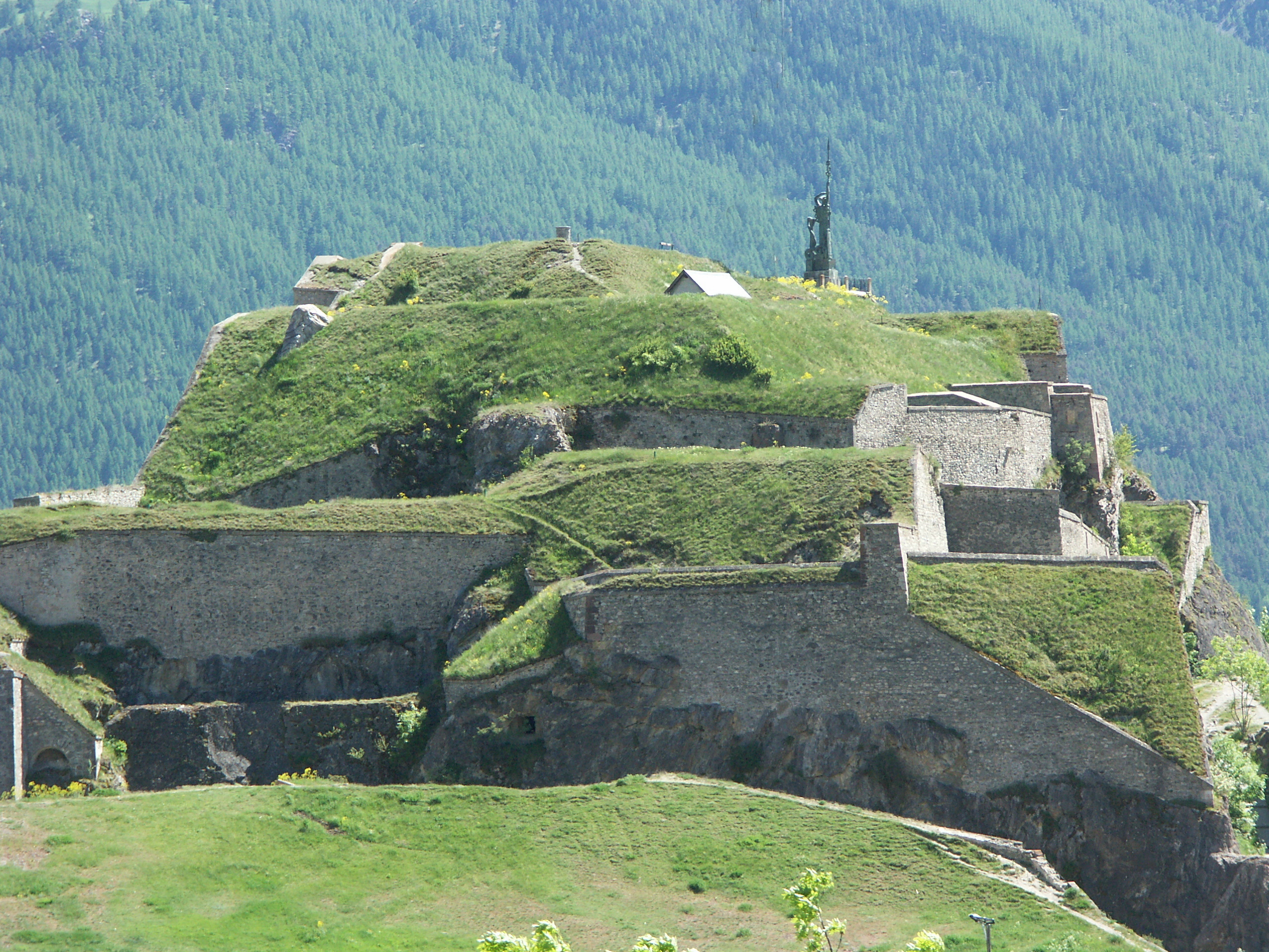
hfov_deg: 9.9
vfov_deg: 7.5
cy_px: 476
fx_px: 7295
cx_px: 634
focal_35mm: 199
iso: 100
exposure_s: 1/320
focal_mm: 50.28
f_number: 5
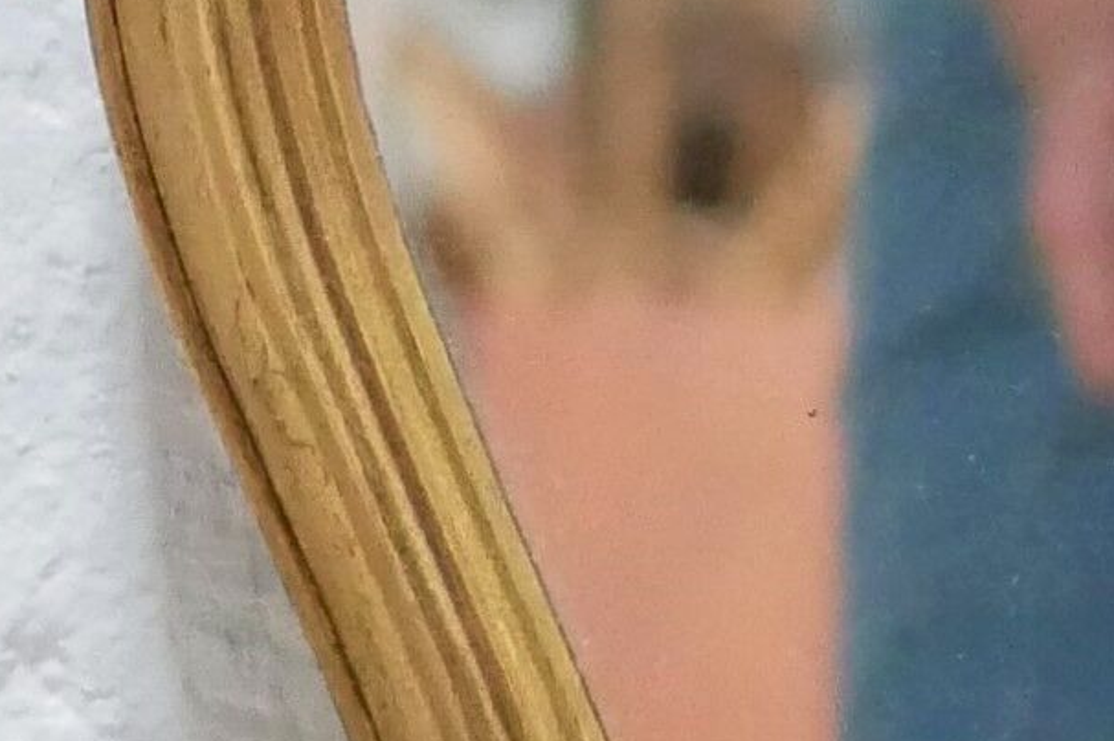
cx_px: 1658
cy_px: 173
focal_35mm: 308
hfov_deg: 6.6
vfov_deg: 4.5
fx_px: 9525
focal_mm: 20
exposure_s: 1/60
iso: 3200
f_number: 1.7
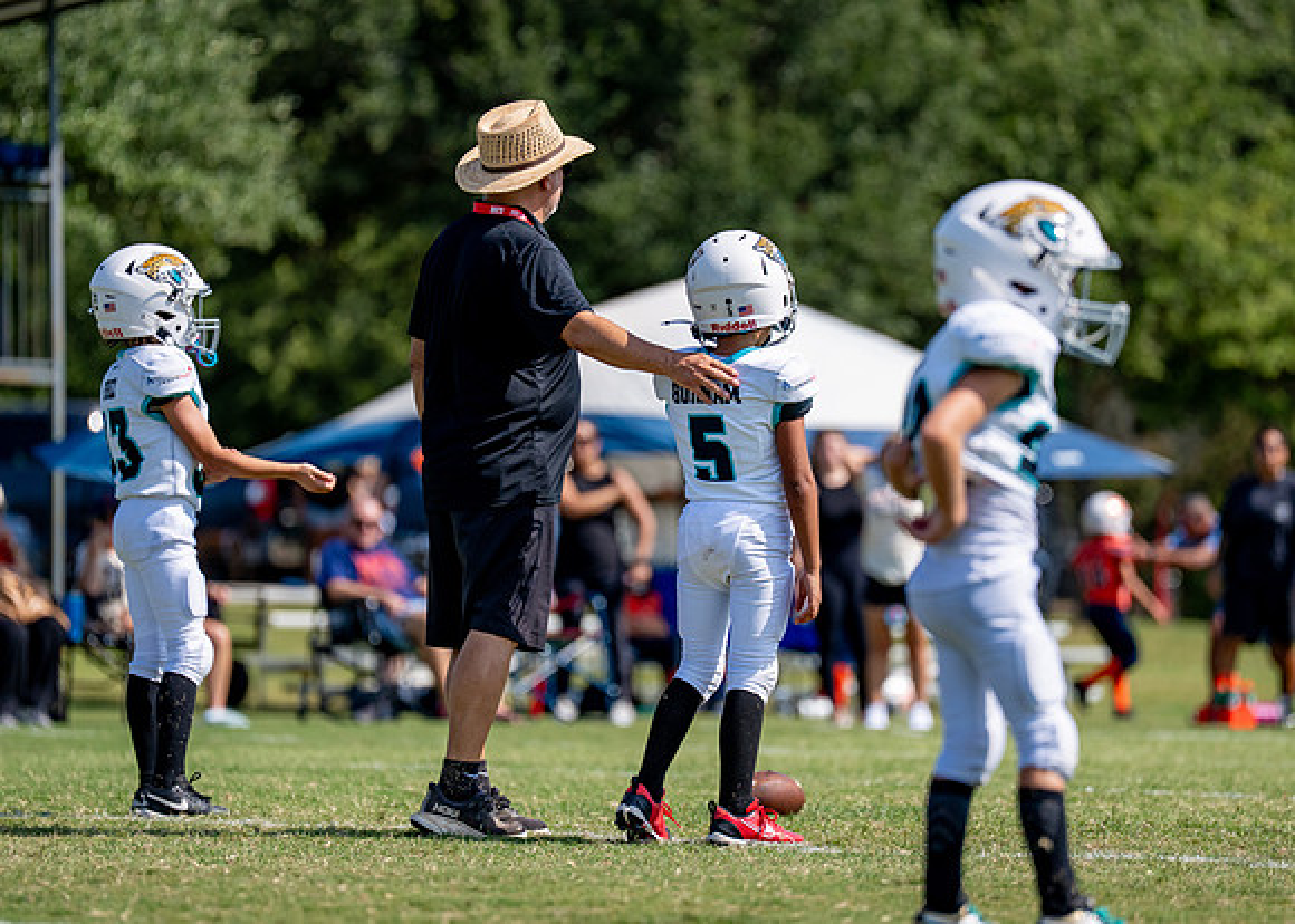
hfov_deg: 7.8
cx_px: 653
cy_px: 485
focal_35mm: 258
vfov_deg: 5.6
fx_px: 9502
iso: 200
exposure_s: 1/5000
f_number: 2.8
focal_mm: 200
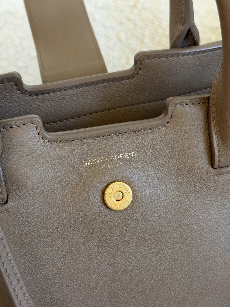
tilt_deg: -40.9
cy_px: 154
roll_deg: -0.8
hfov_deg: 30.3
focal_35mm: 48
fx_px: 425
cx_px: 115
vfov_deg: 39.7
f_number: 1.78
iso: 100
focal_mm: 6.76
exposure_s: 1/79
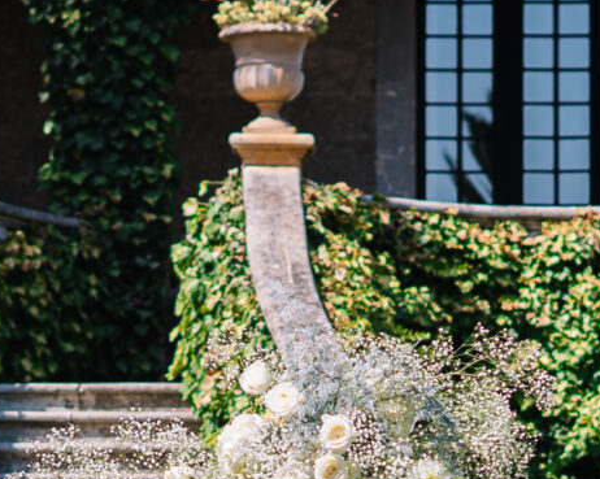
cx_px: 542
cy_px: 640
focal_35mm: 244
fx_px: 4330
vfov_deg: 6.3
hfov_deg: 7.9
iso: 50
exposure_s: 1/2000
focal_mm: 50
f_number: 2.2
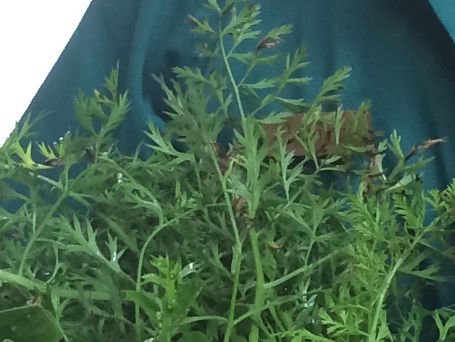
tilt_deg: -6.1
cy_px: 103
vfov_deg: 8.8
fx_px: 2210
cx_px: 396
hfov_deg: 11.7
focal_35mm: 168
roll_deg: -0.1
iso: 125
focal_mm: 4.15
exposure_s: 1/33
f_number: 2.2
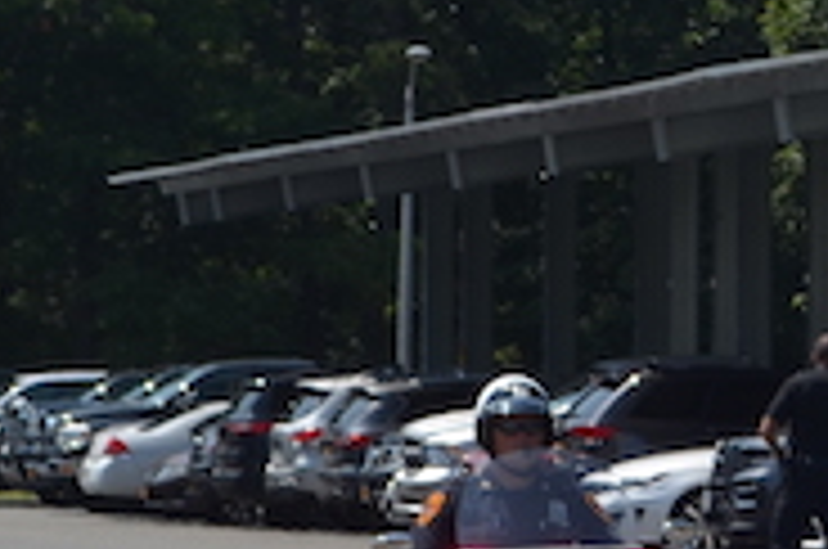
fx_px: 9286
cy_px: 670
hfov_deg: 5.0
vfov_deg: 3.4
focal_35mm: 404
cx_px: 1872
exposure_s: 1/250
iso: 100
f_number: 8
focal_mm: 55
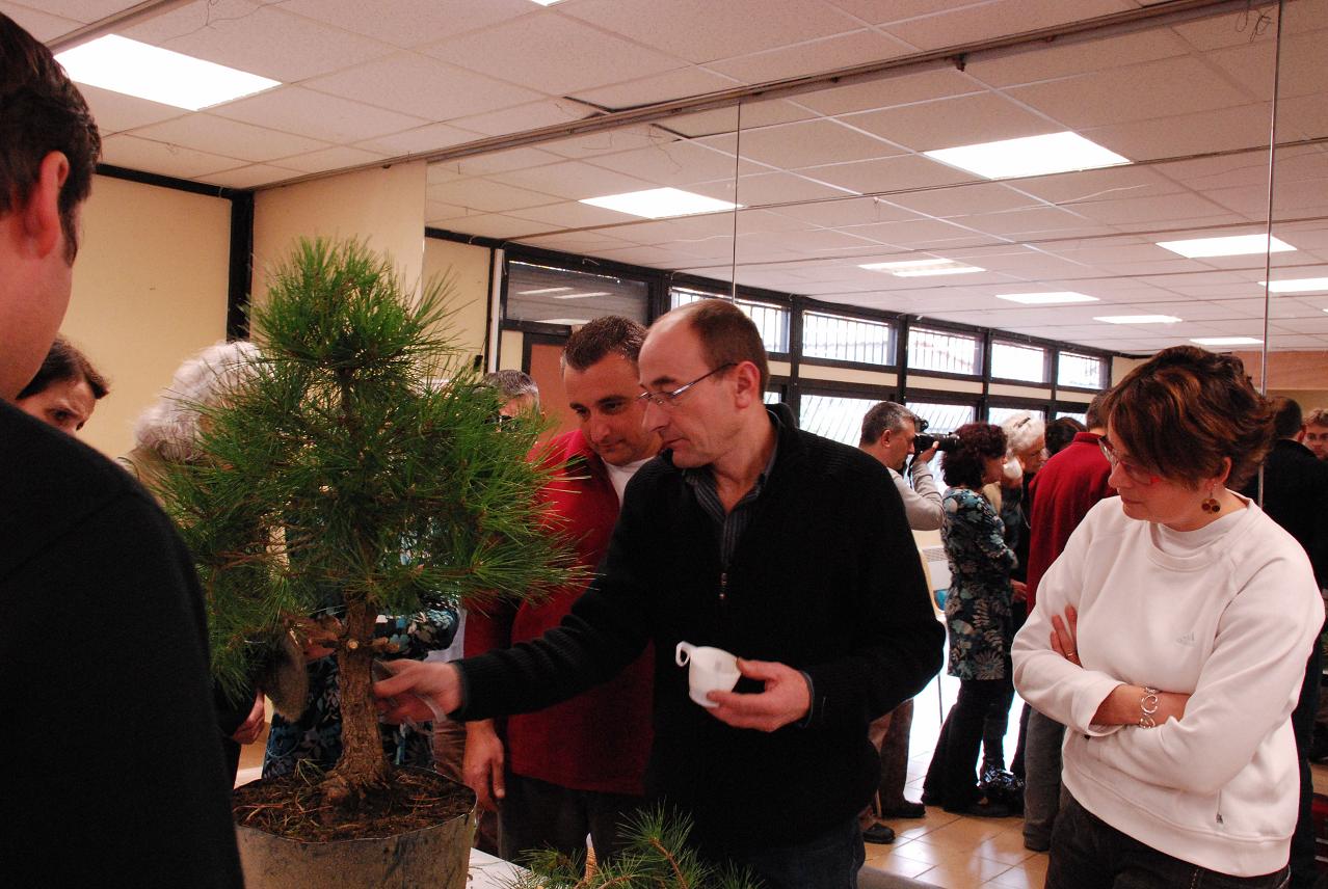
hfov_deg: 57.2
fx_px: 1219
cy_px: 444
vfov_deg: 40.1
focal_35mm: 33
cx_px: 664
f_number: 11
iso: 1600
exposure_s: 1/13
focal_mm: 22
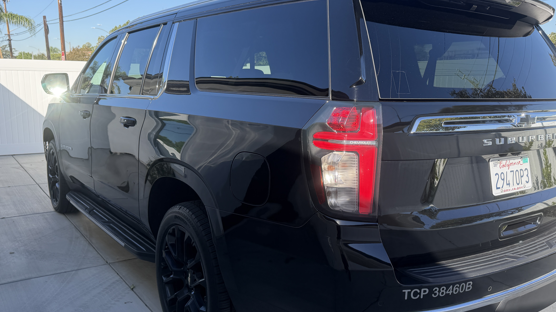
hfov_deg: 61.0
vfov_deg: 36.7
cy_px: 163
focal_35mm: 32
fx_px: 472
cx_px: 287
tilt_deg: -9.4
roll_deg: +0.0
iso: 100
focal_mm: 6.76
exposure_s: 1/1812
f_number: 1.78
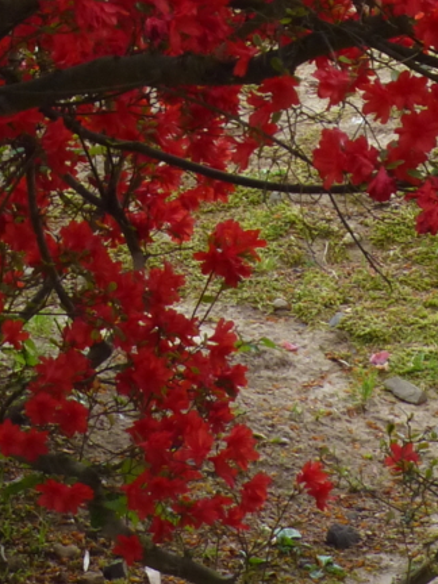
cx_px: 7
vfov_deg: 8.9
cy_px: -335
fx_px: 3627
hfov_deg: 6.9
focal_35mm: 215
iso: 200
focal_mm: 10.3
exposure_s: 1/60
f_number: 4.7
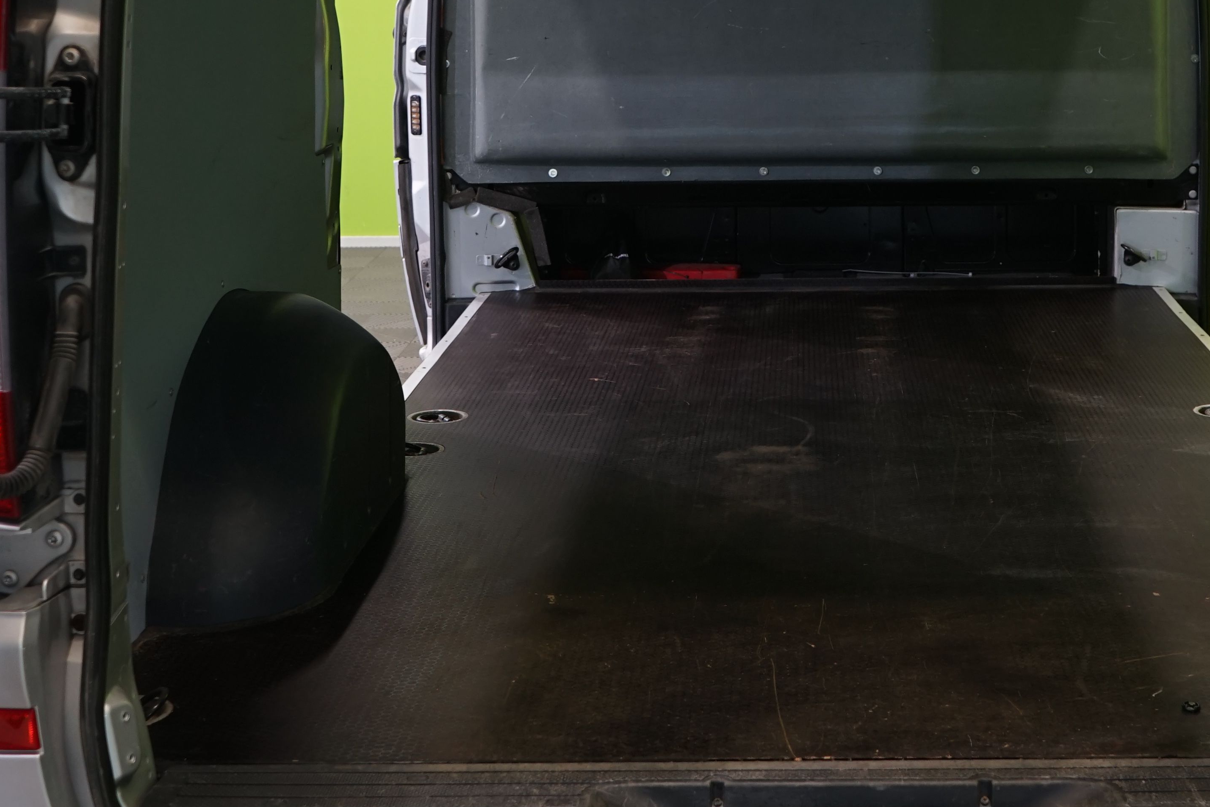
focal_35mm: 63
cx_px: 809
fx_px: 2117
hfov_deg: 31.6
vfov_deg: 21.2
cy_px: 105
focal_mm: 30
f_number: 5
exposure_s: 1/30
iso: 500
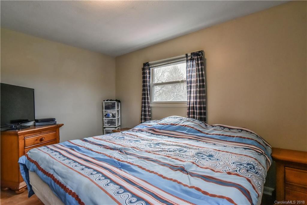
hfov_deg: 86.9
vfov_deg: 64.6
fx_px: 162
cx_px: 154
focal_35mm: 19
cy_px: 102
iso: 4000
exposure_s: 1/200
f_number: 14
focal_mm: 19
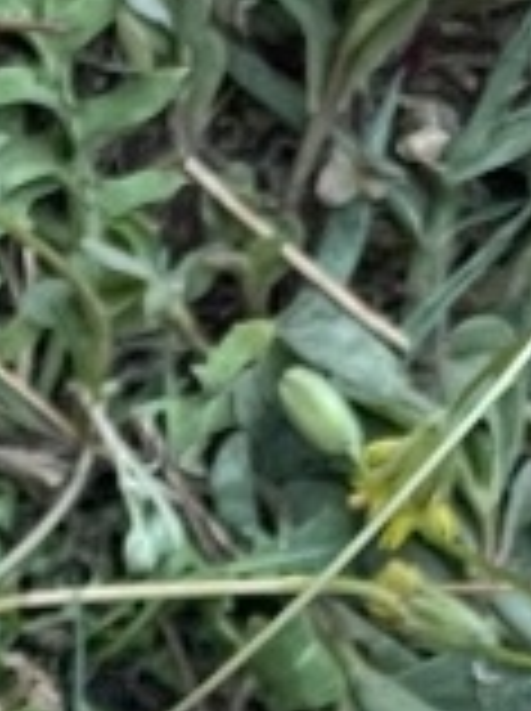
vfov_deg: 4.8
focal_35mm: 396
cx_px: -382
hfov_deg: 3.7
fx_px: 8121
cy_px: 1948
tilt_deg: -77.9
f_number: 2
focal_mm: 6
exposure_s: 1/224
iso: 25
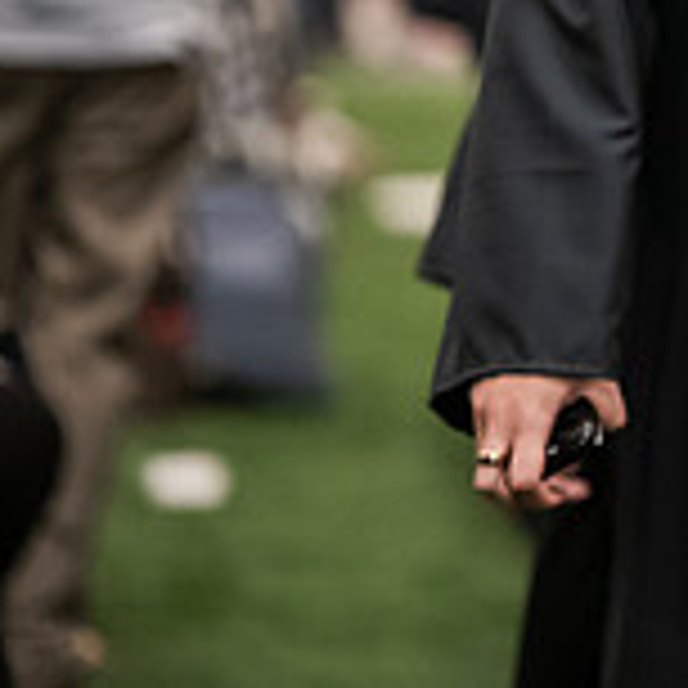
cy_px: -178
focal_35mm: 532
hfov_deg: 3.3
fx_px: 11963
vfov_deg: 3.3
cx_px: 1237
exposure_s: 1/200
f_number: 3.2
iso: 2500
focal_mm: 165
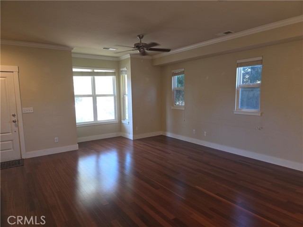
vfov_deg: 58.9
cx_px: 152
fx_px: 201
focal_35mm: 23
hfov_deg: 73.9
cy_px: 114
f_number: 1.7
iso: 100
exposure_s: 1/30
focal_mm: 6.3
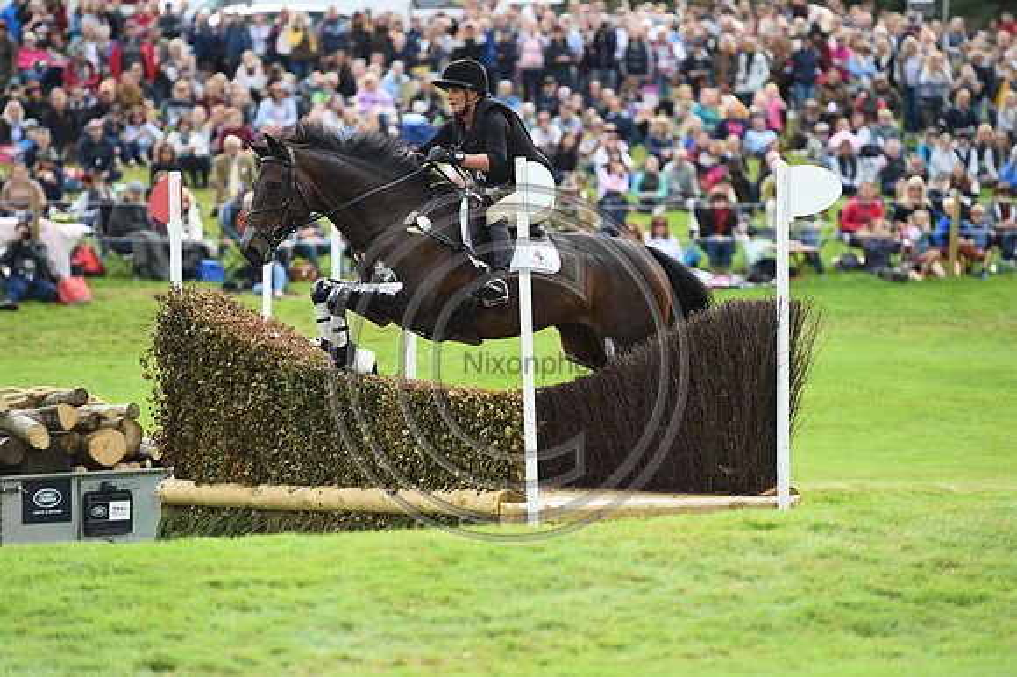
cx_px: 508
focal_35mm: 175
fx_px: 4941
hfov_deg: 11.8
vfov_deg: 7.8
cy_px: 338
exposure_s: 1/1250
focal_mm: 175
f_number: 3.5
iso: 500
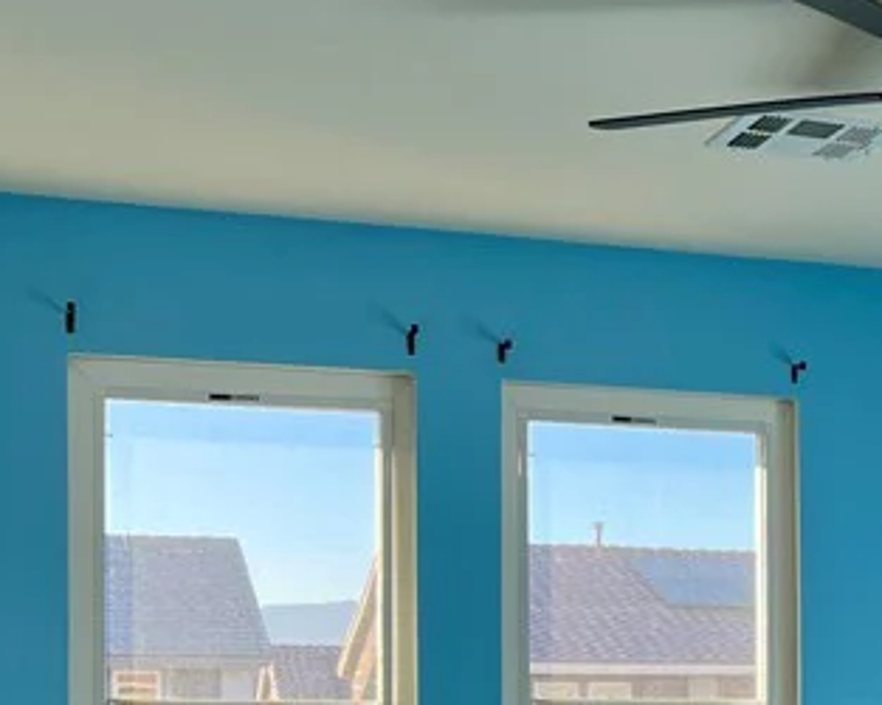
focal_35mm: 83
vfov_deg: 17.9
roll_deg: +0.2
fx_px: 2165
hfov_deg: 21.5
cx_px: 1037
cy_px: 750
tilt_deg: -1.8
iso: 40
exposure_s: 1/279
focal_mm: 5.7
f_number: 1.5
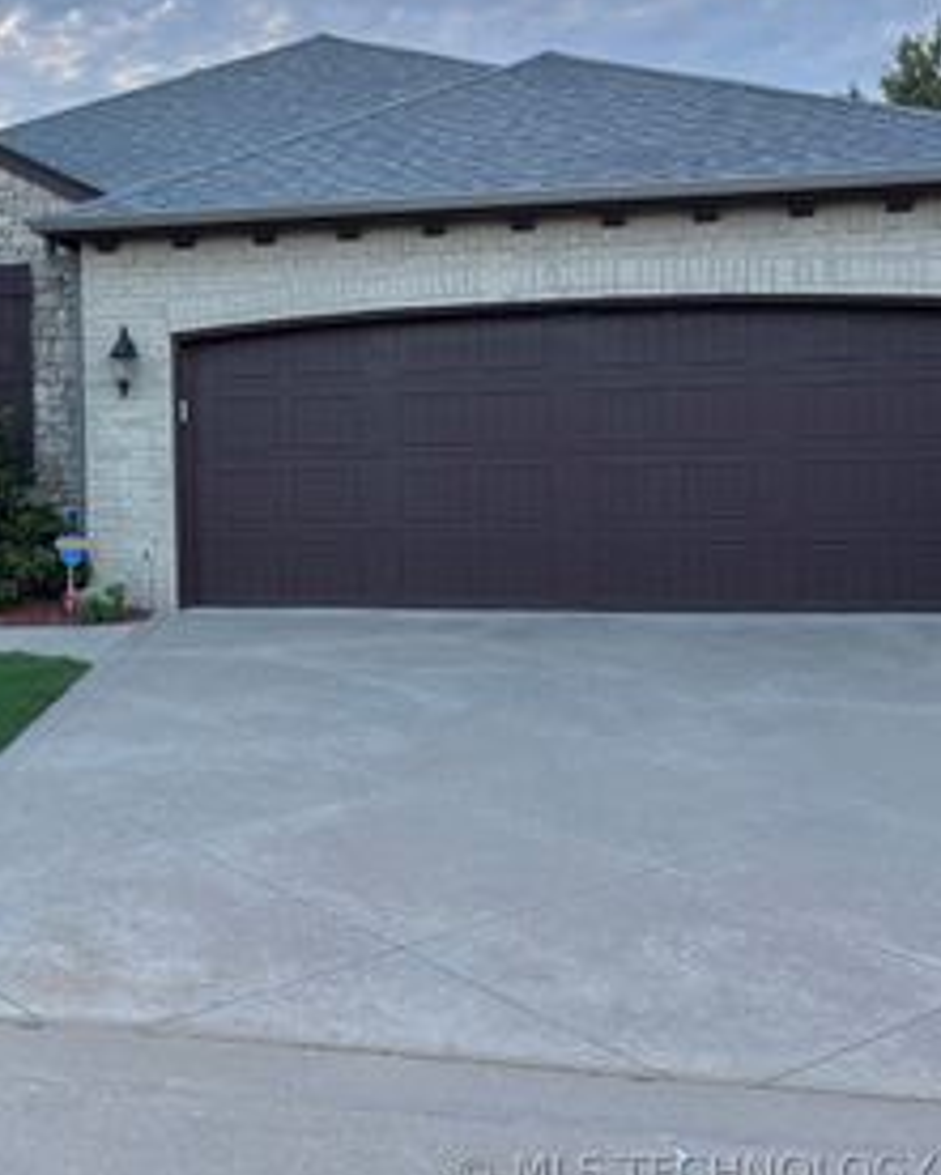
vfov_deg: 39.9
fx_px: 1600
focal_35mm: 46
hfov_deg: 31.3
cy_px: 411
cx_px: 106
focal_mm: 5.96
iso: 40
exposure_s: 1/203
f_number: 1.6
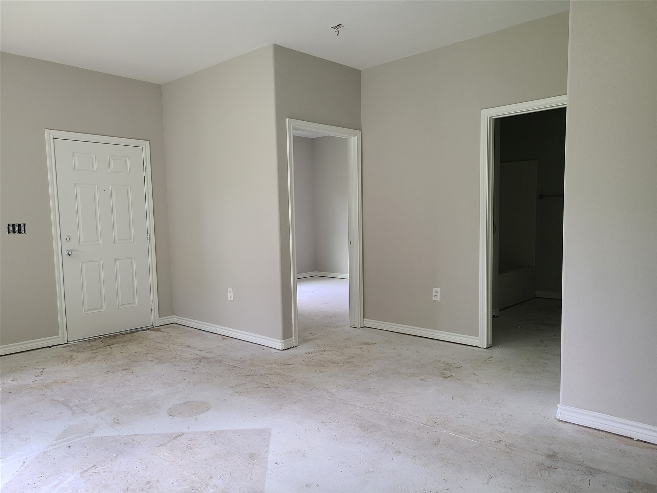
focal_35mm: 26
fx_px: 493
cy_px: 246
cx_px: 328
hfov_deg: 67.3
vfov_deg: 53.1
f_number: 1.8
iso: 50
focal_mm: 5.4
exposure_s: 1/60
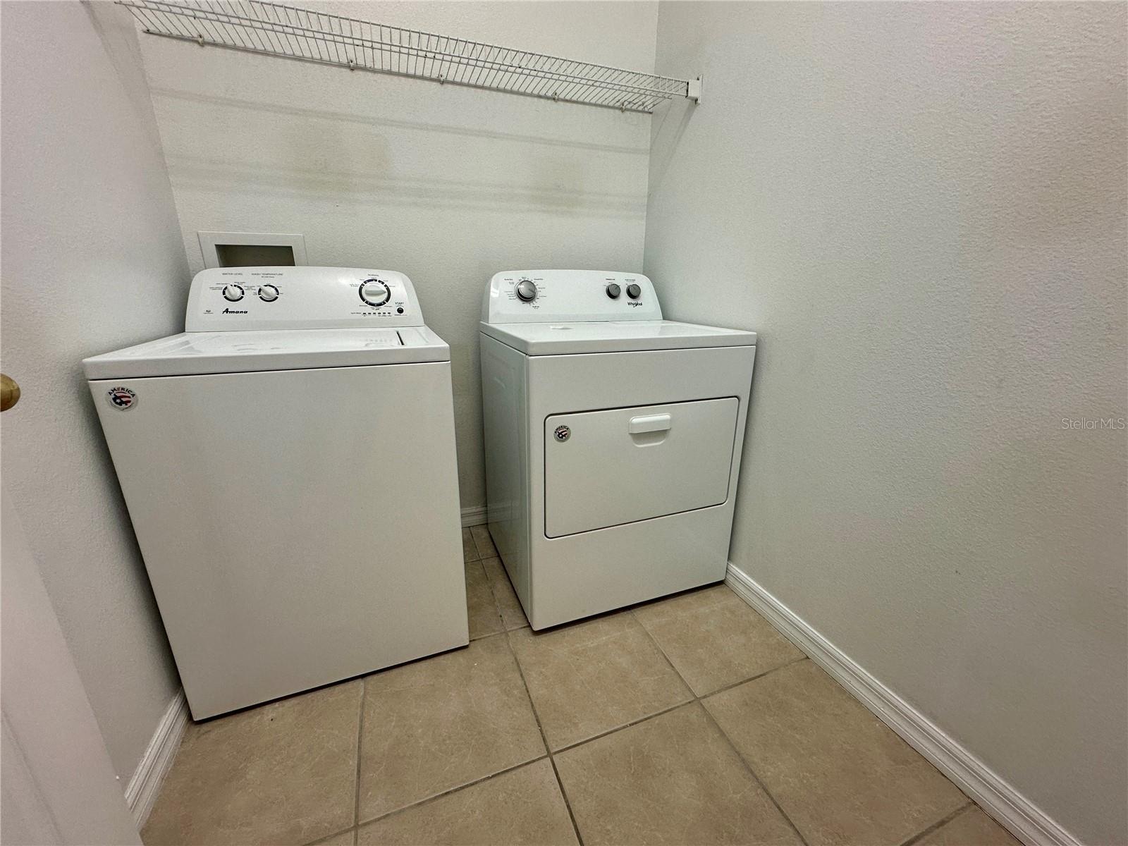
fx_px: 456
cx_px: 564
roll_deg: -1.0
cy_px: 423
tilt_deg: -16.6
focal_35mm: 14
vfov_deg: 85.7
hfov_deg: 102.1
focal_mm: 2.22
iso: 125
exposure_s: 1/120
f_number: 2.2
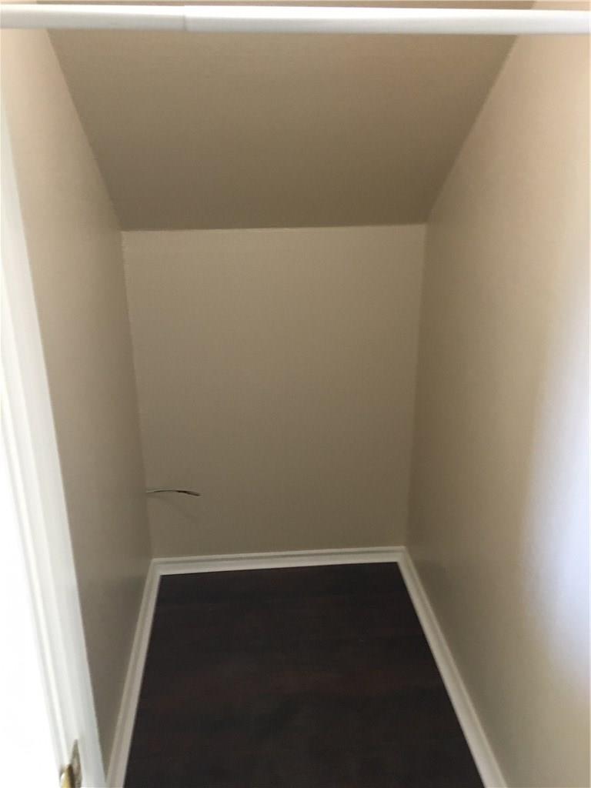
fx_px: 660
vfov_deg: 61.7
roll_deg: +0.4
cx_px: 296
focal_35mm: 29
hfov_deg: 48.2
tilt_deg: -21.3
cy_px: 394
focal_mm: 4.15
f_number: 2.2
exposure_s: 1/17
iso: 200
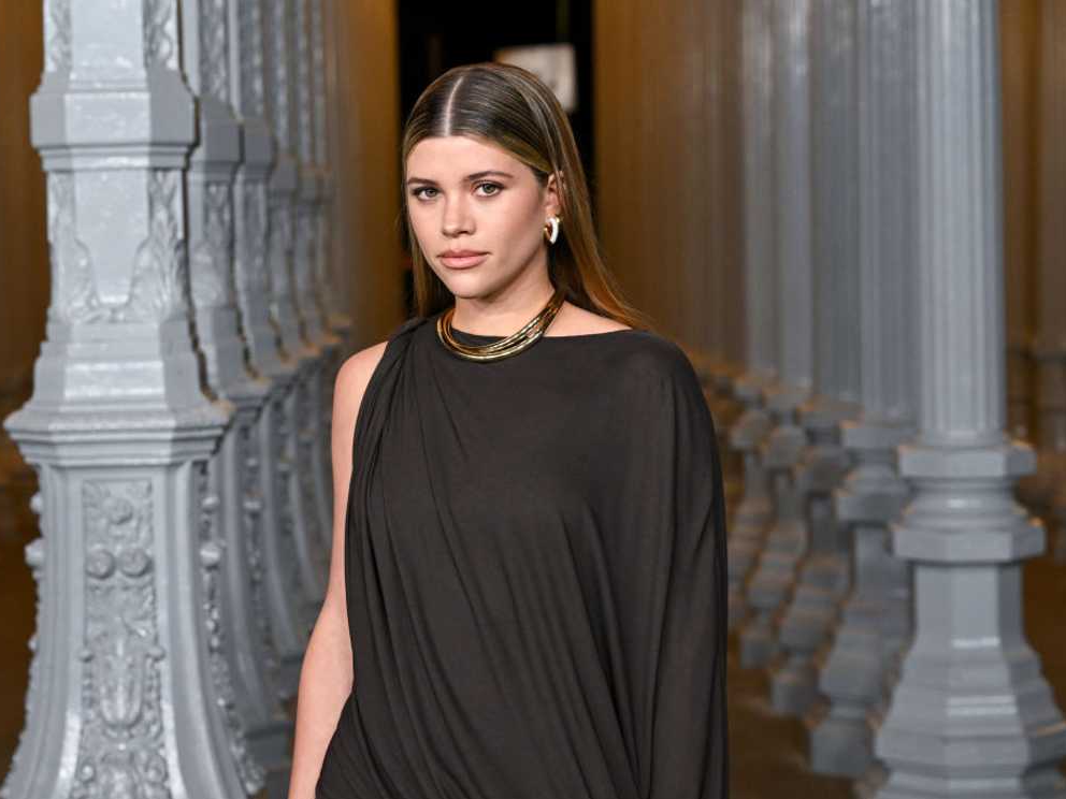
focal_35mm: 76
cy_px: 400
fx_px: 2340
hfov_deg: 25.7
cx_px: 504
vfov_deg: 19.4
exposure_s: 1/500
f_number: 5
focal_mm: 70
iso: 3200
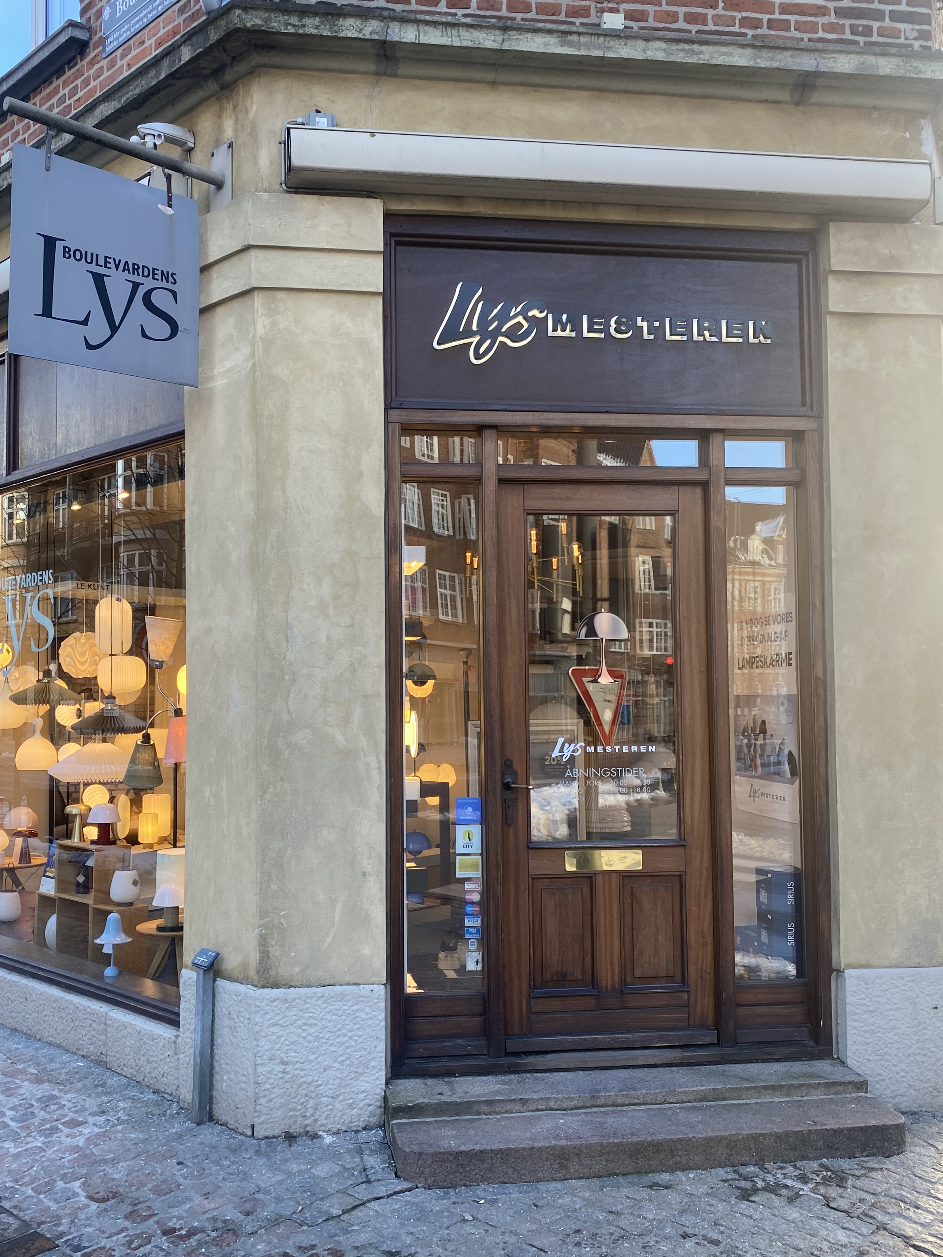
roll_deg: +0.9
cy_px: 653
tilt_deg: +4.0
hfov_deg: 44.1
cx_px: 415
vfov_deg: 56.8
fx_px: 1162
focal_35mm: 32
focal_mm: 4.25
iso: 32
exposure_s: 1/122
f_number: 1.8
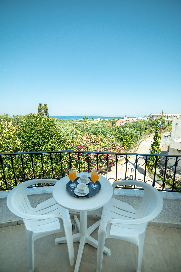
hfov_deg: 81.3
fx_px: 105
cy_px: 136
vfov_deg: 104.2
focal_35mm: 14
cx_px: 90
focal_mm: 14
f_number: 4.5
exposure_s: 1/320
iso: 80
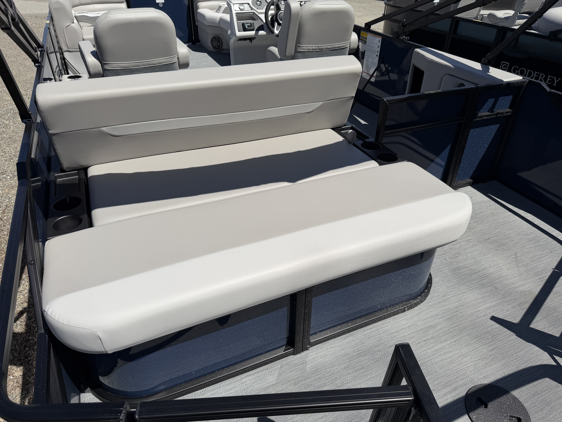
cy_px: 211
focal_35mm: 24
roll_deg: +0.2
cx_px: 281
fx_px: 390
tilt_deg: -32.5
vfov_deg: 56.8
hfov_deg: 71.6
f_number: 1.78
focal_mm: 6.76
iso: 80
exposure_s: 1/9091
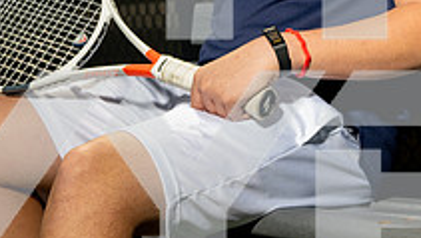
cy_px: -65
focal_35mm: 118
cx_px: 283
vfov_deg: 10.1
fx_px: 1318
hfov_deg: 18.1
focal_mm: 41
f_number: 4.5
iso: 100
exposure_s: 1/250
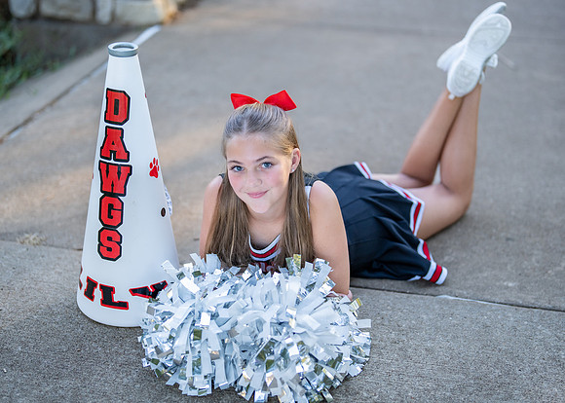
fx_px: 1034
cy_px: 207
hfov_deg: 30.6
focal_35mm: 64
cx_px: 289
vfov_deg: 22.1
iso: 250
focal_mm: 50
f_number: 1.2
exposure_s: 1/1250
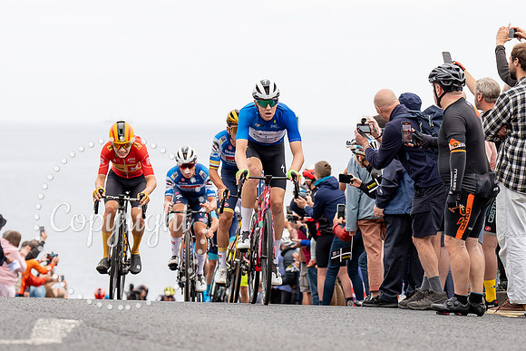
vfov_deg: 6.9
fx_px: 2931
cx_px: 267
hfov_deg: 10.3
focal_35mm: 201
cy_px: 150
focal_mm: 115
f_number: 3.5
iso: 320
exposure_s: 1/1000
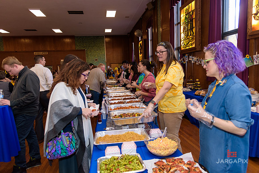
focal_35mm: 24
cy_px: 86
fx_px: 173
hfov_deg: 73.7
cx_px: 130
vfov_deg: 53.2
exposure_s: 1/160
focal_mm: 24
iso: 800
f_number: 4
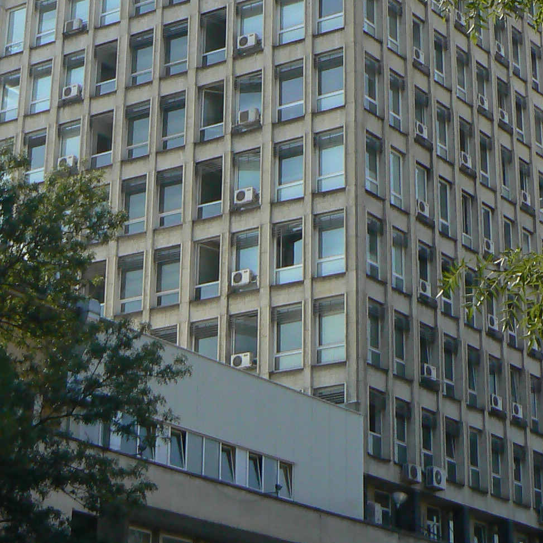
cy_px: 37
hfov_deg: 19.3
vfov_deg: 18.9
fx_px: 1597
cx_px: 313
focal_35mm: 90
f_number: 8
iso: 100
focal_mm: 6
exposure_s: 1/320
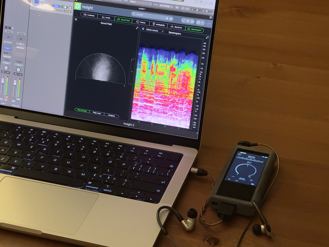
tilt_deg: -32.6
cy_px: 124
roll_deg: -0.4
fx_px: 732
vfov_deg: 19.1
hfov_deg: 25.3
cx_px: 164
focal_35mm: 77
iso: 1250
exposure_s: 1/33
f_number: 2.8
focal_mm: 9
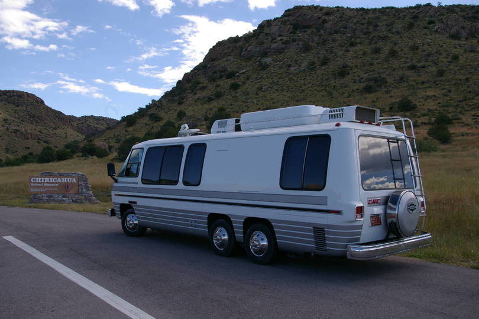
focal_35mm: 34
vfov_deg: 38.3
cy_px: 160
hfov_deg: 55.1
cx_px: 240
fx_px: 459
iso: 200
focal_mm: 23
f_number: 8
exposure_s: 1/350
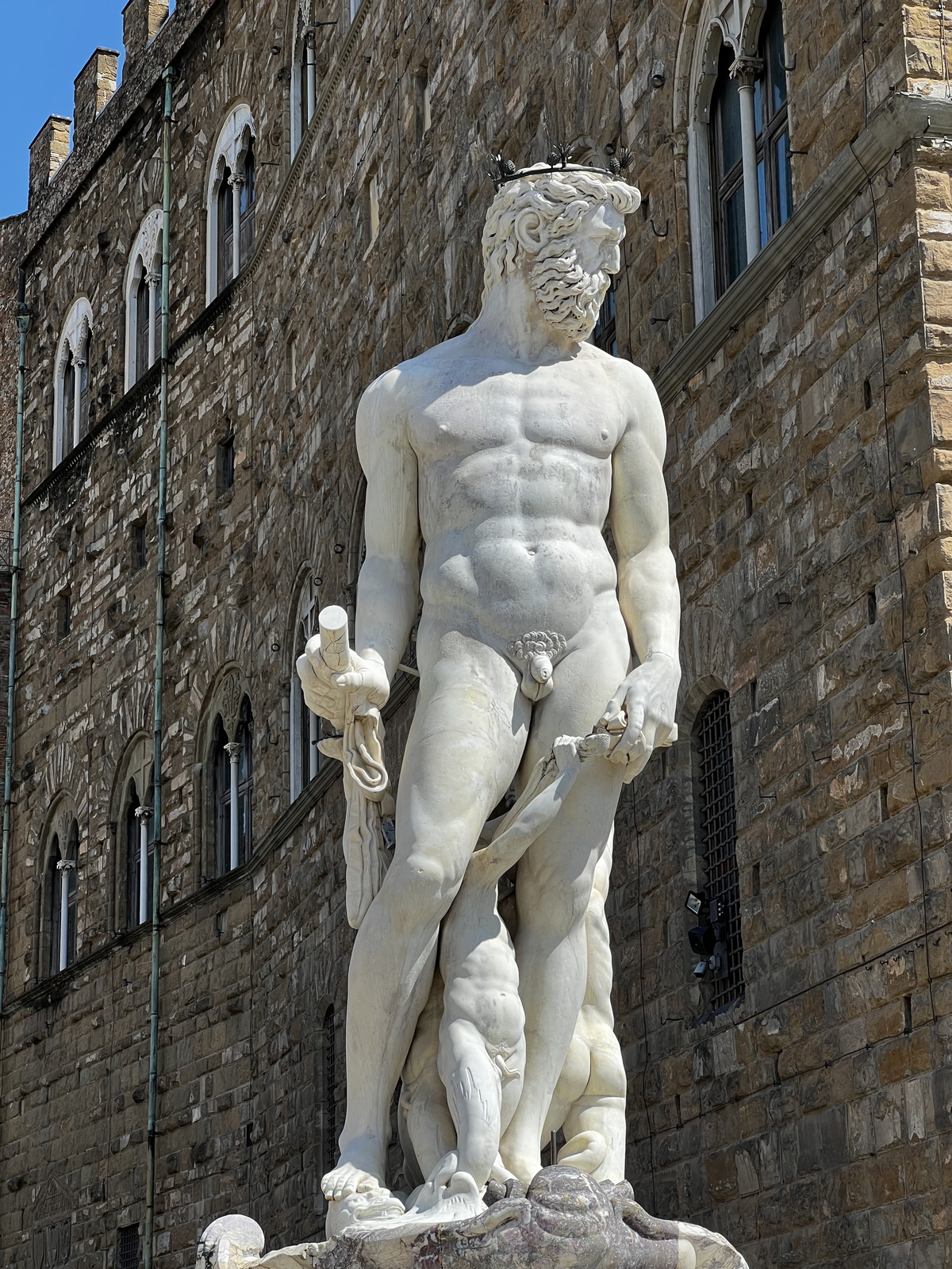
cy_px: 634
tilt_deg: +18.2
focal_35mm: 77
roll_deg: +1.3
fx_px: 2824
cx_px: 476
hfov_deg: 19.1
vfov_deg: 25.3
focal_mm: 9
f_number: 2.8
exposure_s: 1/552
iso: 32
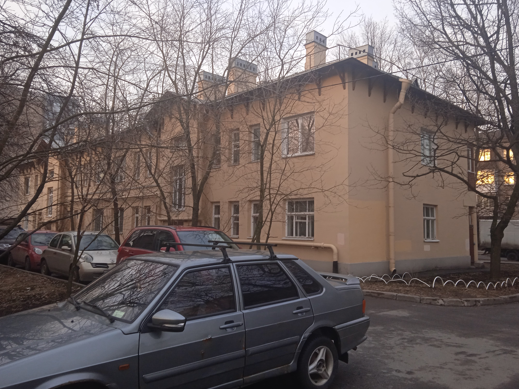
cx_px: 265
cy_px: 194
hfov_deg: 61.7
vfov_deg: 48.2
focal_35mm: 29
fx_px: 435
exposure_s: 1/100
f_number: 2.2
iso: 201
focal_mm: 3.43
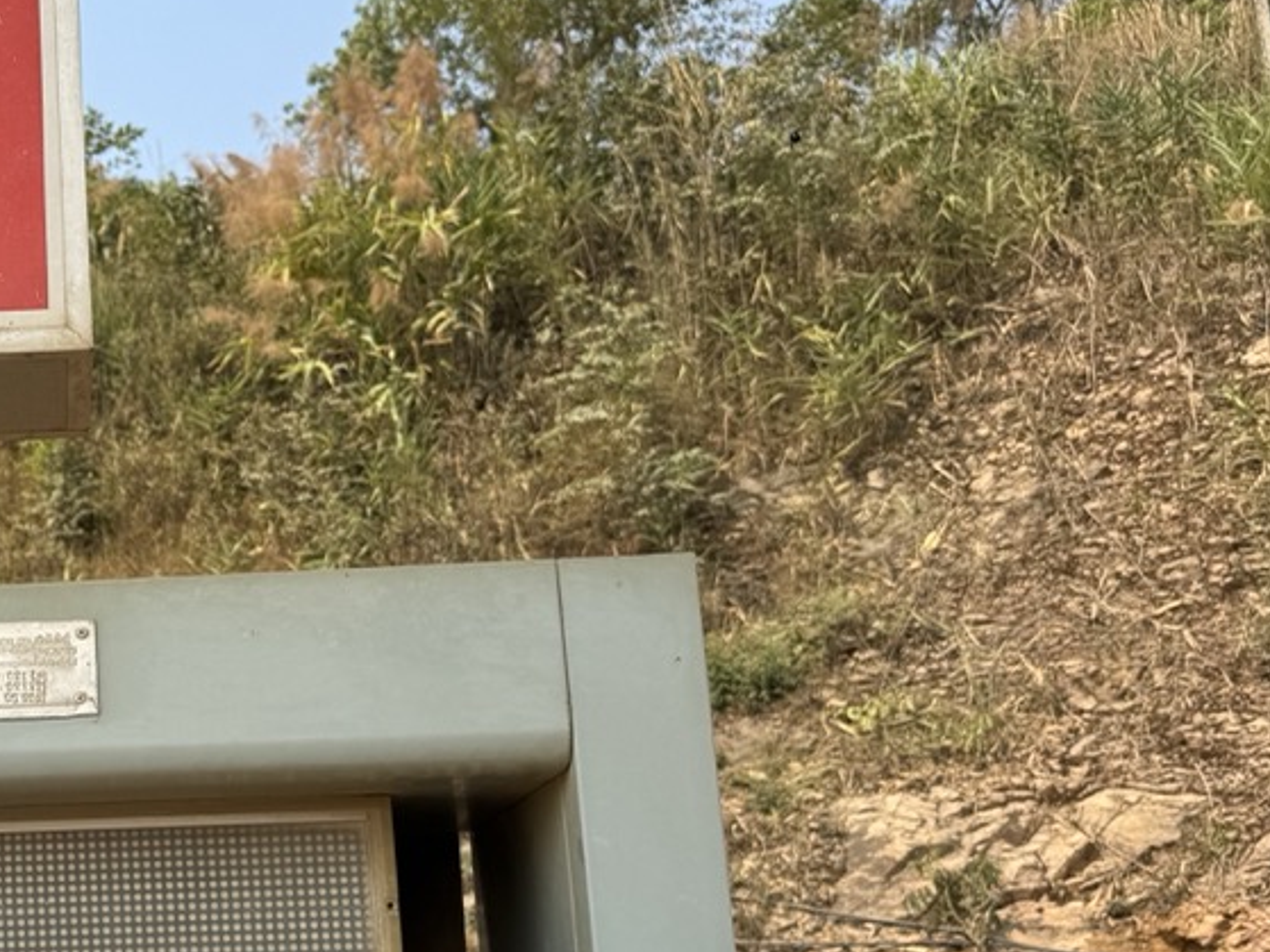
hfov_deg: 31.5
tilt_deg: +13.8
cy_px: 666
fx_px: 2017
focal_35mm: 55
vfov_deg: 26.3
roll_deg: +1.2
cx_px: -84
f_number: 1.78
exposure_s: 1/3096
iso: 80
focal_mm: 6.76
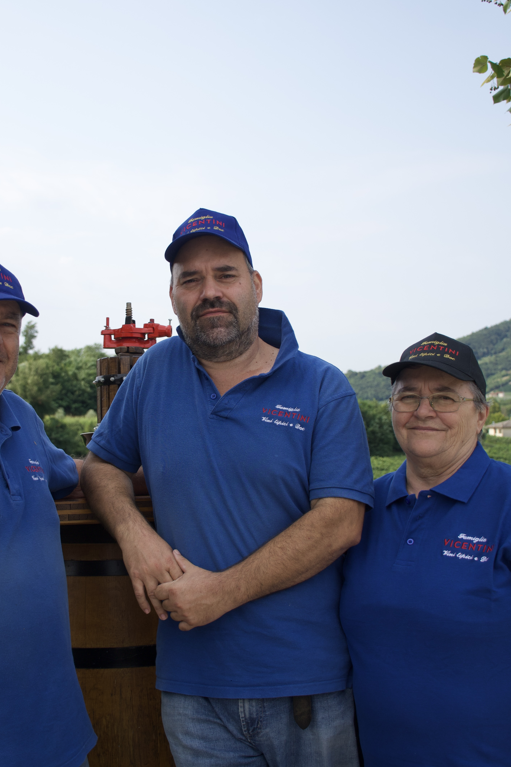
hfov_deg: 27.6
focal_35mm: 49
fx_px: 1037
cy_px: 380
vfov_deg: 40.6
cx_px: 188
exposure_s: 1/1250
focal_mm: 23
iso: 200
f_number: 3.8
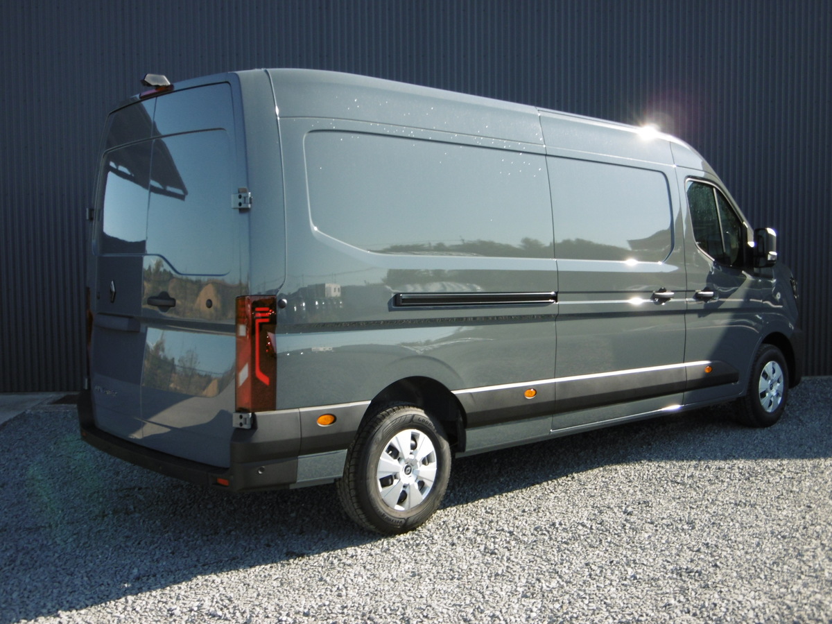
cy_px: 312
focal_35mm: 38
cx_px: 416
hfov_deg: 49.0
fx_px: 913
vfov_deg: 37.7
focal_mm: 6.8
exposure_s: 1/320
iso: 100
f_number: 3.7
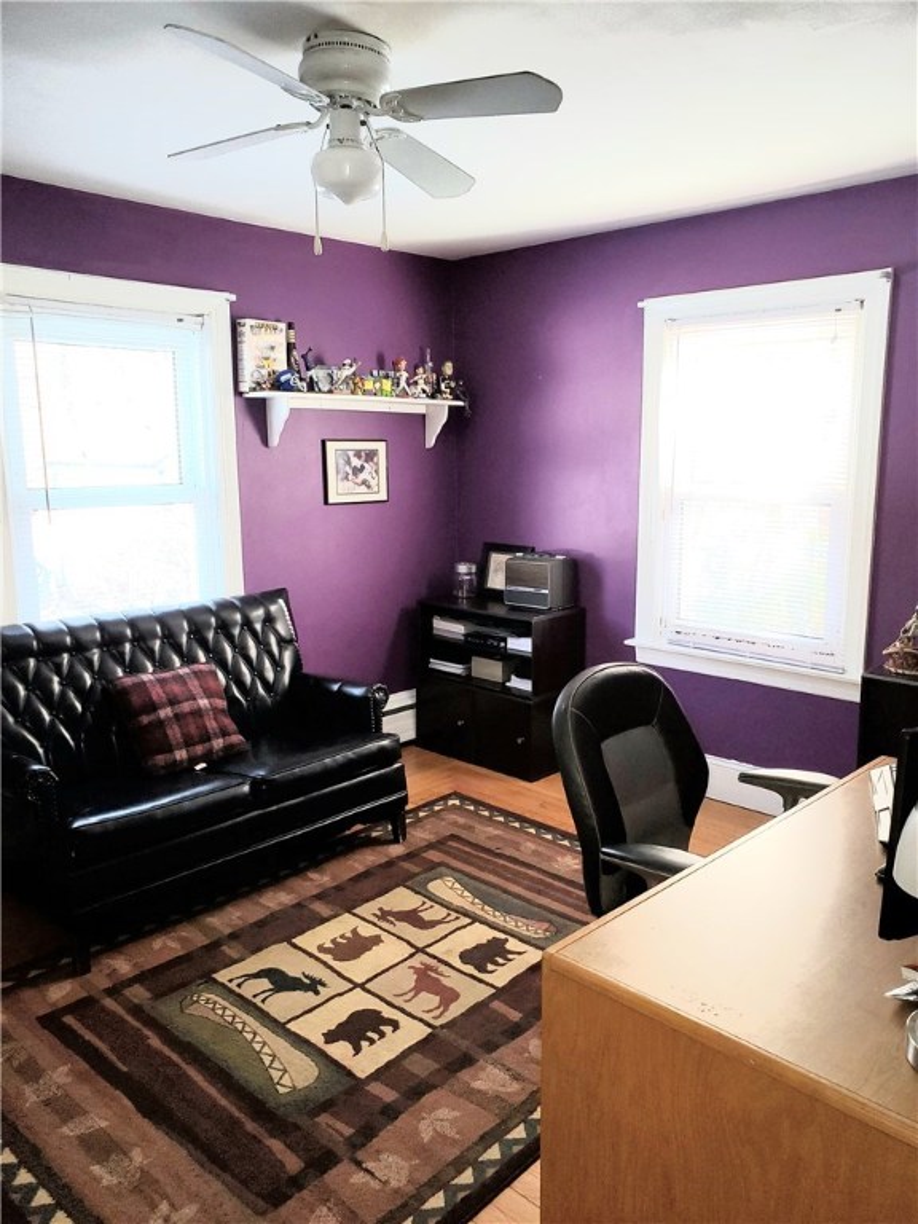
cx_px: 459
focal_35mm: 26
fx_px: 919
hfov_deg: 53.1
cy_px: 612
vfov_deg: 67.3
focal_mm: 4.3
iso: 100
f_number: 2.4
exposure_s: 1/40
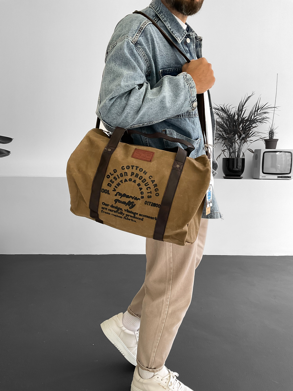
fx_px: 327
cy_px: 196
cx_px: 146
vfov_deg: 61.7
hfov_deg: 48.2
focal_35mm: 29
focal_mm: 3
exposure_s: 1/120
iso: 64
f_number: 1.8
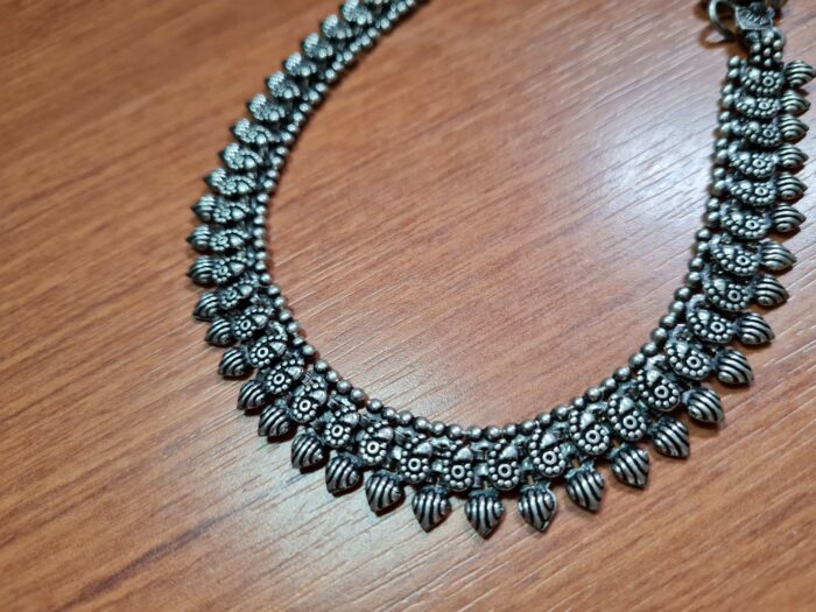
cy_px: 306
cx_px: 408
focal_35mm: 26
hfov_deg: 67.3
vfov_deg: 53.1
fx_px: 613
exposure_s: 1/60
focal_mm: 5.4
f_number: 1.8
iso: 200
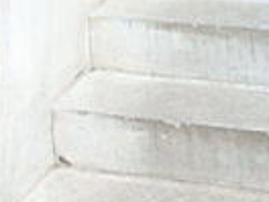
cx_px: 240
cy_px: -277
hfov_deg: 18.9
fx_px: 793
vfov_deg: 11.9
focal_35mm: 102
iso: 200
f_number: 3.5
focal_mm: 3.7
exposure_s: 1/50
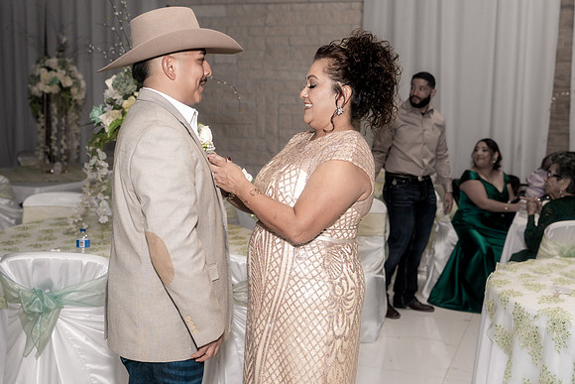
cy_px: 192
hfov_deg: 43.6
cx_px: 288
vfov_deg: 29.9
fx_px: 719
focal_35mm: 45
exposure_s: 1/250
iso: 2000
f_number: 4
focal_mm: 45
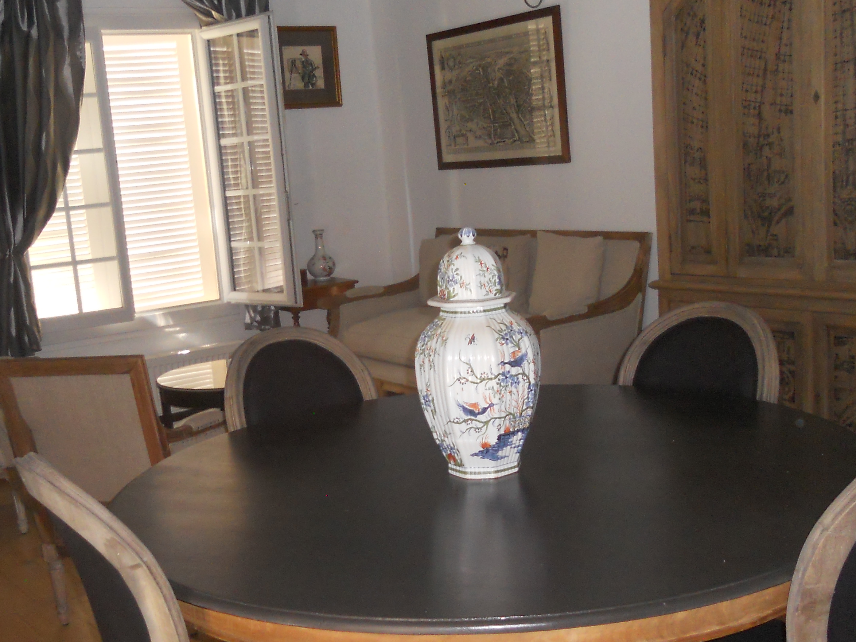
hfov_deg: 41.1
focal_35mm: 46
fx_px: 1138
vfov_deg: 31.5
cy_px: 377
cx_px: 364
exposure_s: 1/25
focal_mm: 4.9
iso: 250
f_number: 3.2
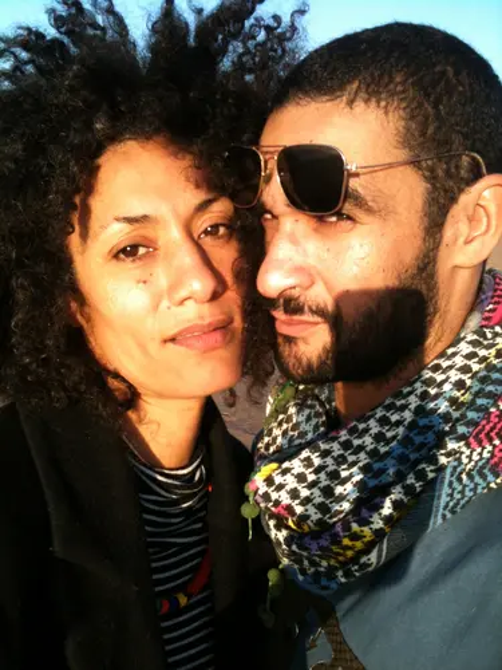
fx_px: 677
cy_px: 335
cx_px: 251
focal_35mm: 35
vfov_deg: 52.6
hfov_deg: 40.7
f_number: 2.8
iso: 64
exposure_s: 1/407
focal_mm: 3.85
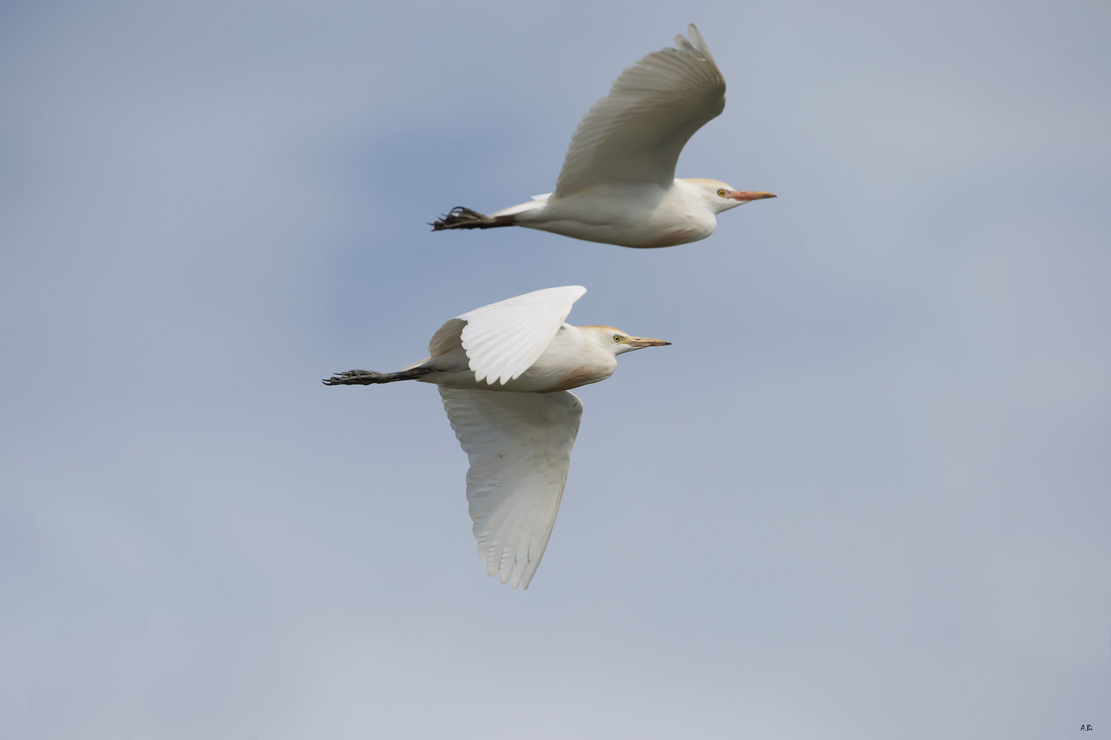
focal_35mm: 630
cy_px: 370
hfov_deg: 3.3
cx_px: 556
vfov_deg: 2.2
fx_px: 19441
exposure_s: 1/3200
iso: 200
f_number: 7.1
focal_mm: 420
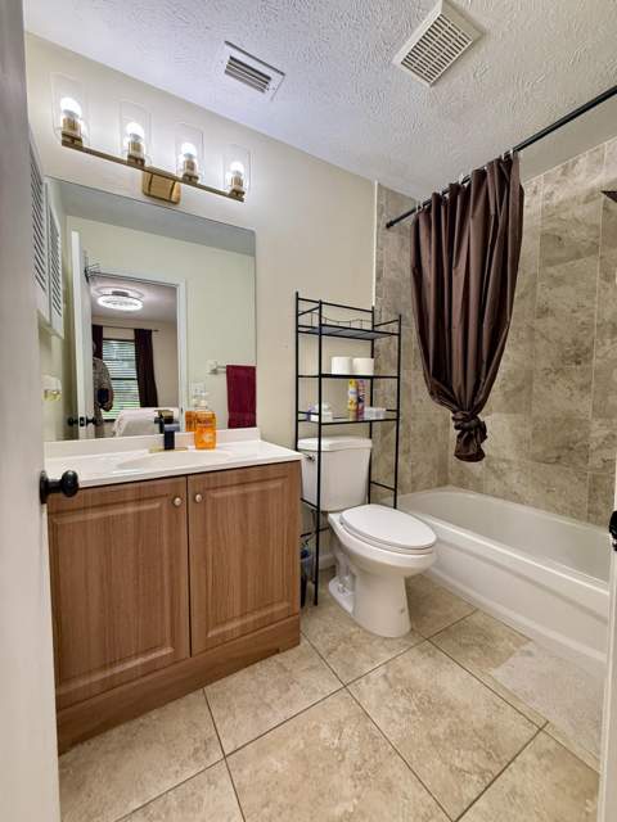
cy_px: 411
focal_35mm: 14
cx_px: 308
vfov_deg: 102.1
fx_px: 333
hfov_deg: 85.7
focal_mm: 2.22
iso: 320
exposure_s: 1/120
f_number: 2.2
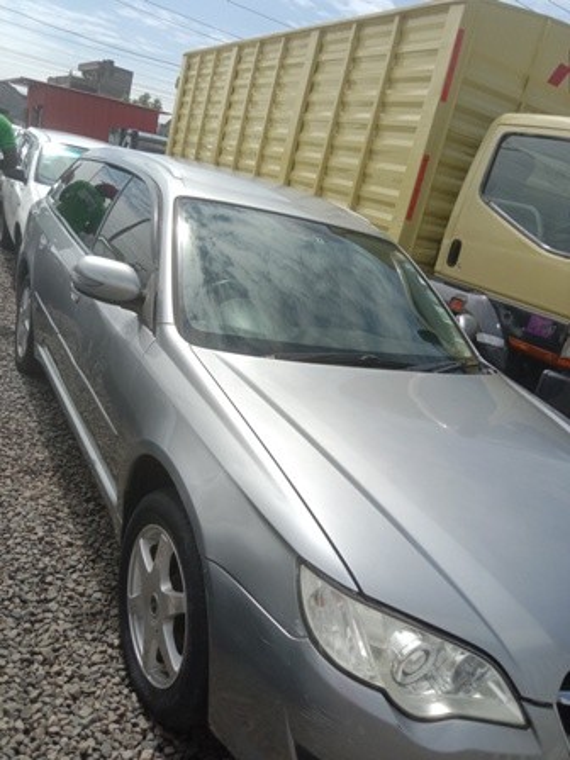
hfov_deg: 53.1
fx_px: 571
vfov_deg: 67.3
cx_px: 285
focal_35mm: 26
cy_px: 380
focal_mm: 3.65
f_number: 2.2
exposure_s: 1/1014
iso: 100
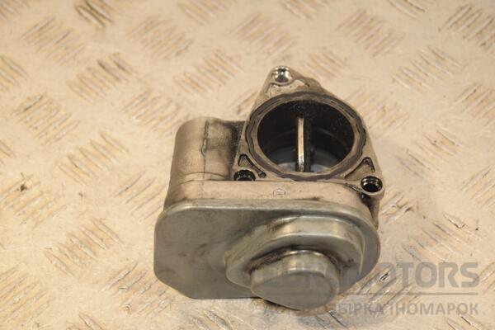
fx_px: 1444
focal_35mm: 105
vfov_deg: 13.0
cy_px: 165
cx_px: 248
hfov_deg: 19.5
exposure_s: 1/200
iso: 800
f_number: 6.3
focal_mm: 70
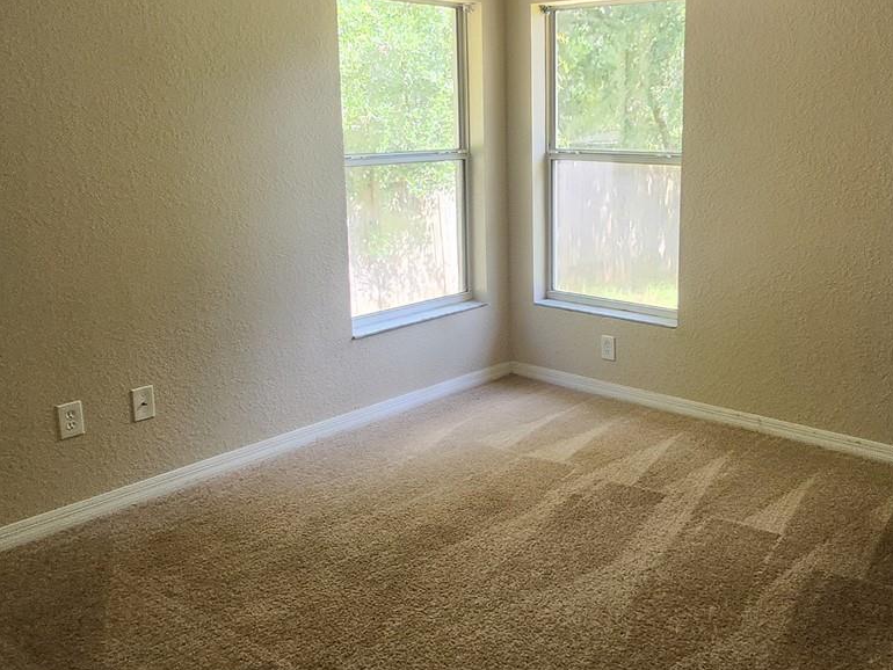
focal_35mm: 27
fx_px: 697
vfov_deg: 51.2
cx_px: 574
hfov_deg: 64.1
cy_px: 283
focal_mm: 1.7
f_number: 2.2
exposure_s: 1/60
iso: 160
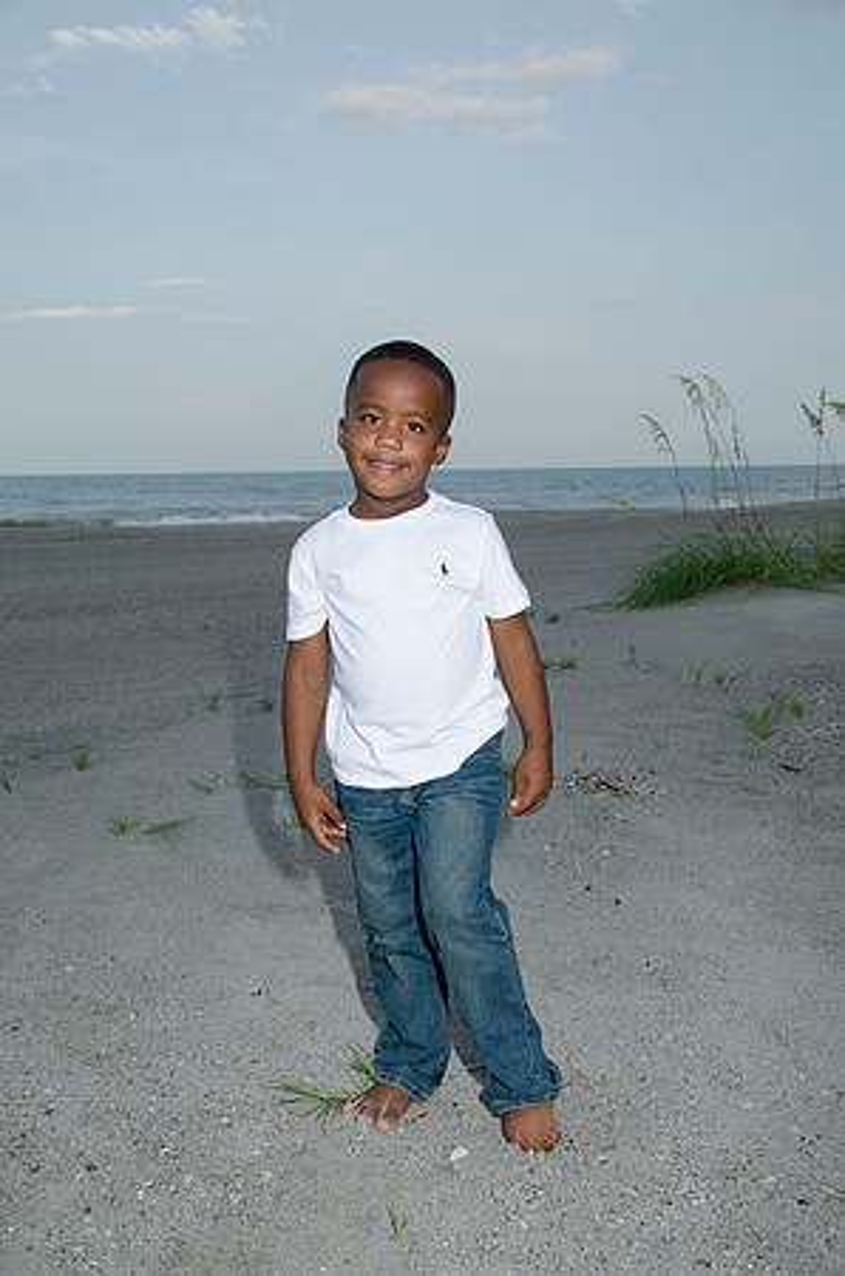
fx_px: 1379
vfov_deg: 49.6
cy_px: 638
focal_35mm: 39
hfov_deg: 34.1
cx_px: 422
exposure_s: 1/250
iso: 100
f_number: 5.6
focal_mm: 26
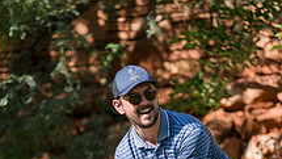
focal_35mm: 281
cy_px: 221
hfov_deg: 7.7
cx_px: 144
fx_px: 2101
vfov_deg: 4.3
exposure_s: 1/2500
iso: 250
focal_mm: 128
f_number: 2.8
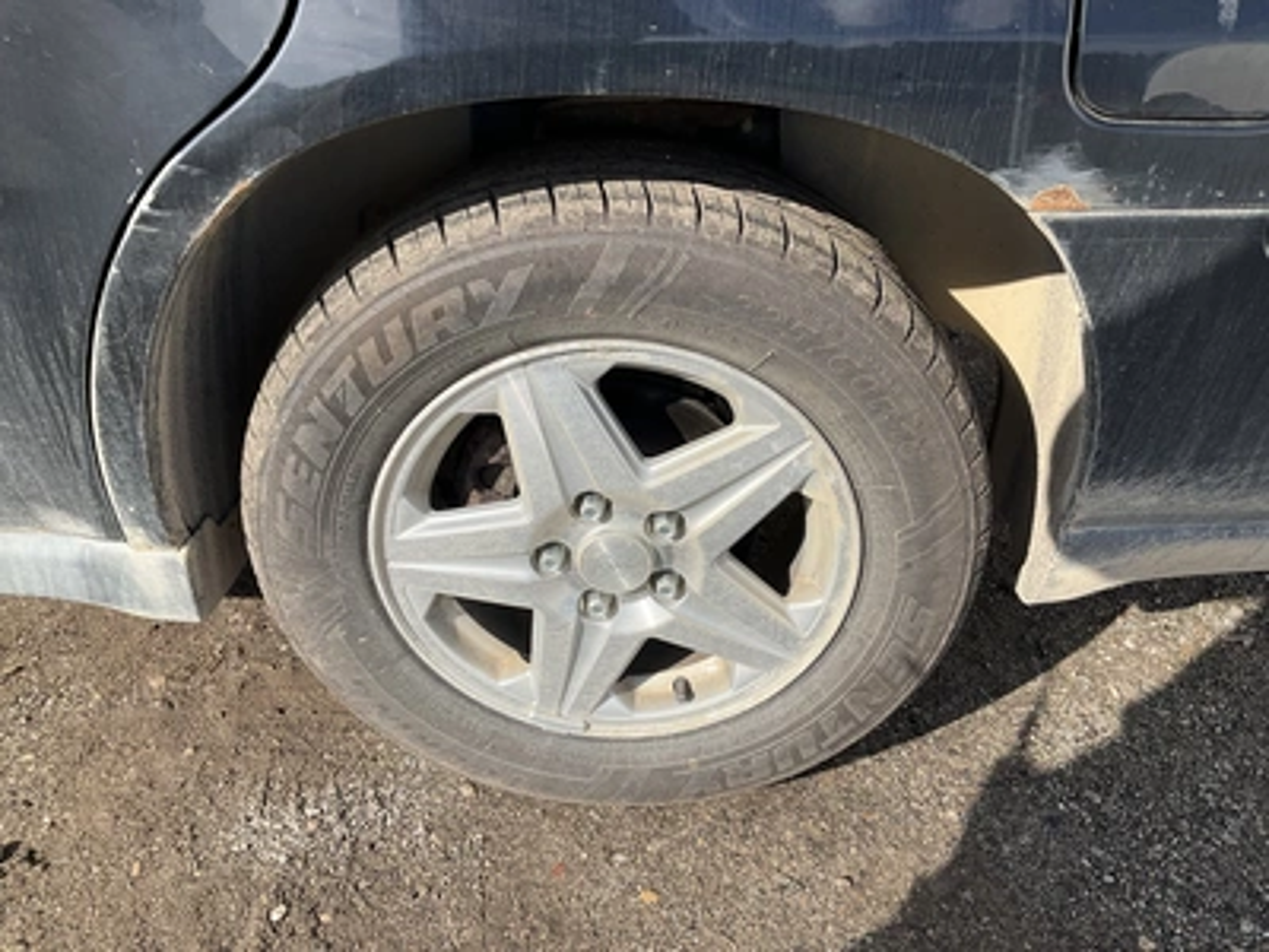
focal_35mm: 29
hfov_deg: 61.7
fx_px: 1063
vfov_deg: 48.2
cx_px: 634
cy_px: 476
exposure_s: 1/855
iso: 25
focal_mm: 3
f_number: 1.8
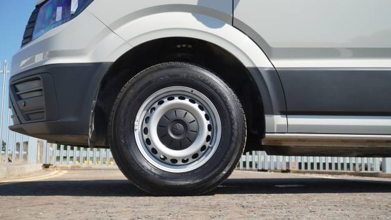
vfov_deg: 24.2
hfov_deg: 41.7
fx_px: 514
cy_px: 116
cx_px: 195
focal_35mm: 50
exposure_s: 1/160
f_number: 5
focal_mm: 31
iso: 100
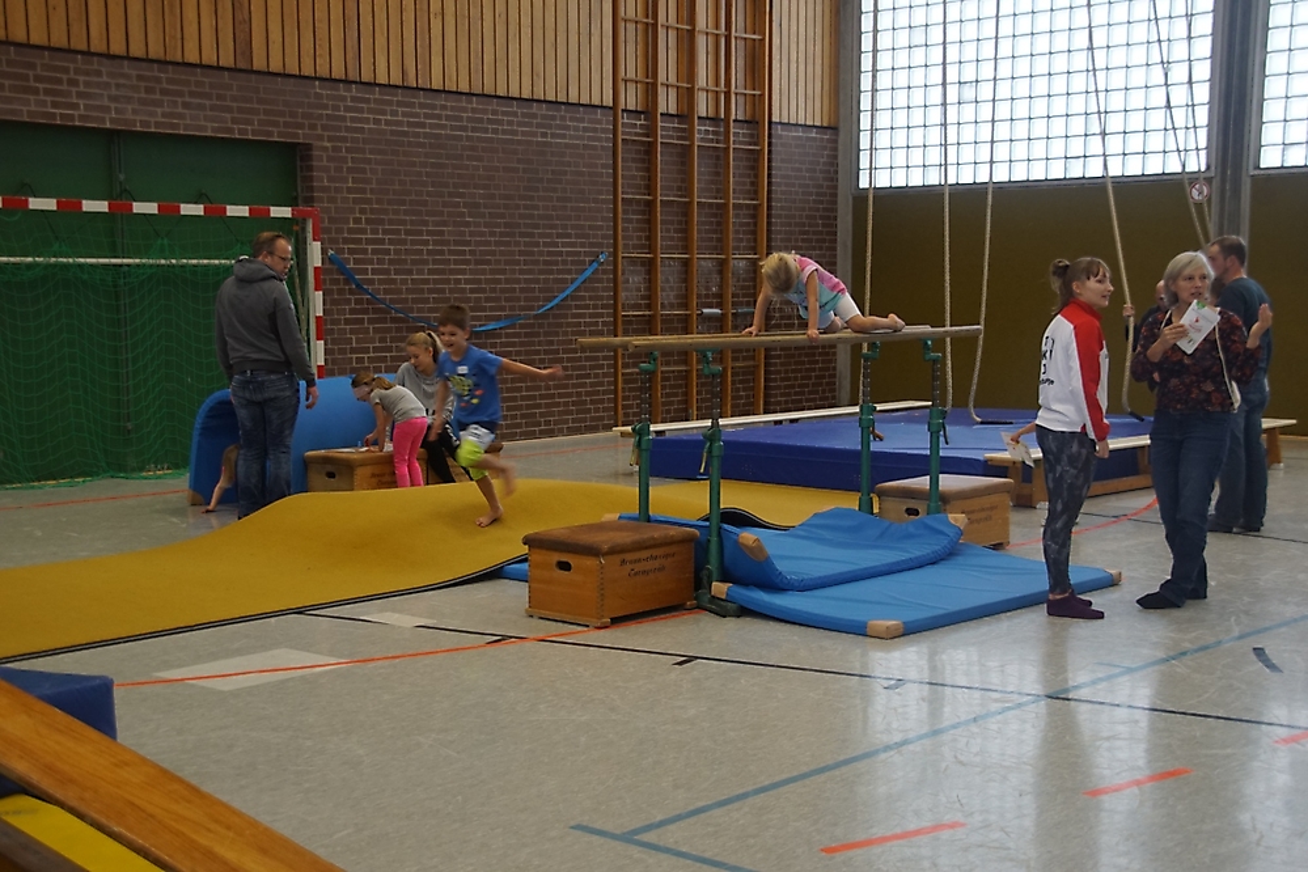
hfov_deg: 37.9
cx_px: 654
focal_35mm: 52
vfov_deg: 25.8
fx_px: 1907
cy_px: 436
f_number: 4.5
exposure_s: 1/60
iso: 800
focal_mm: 35
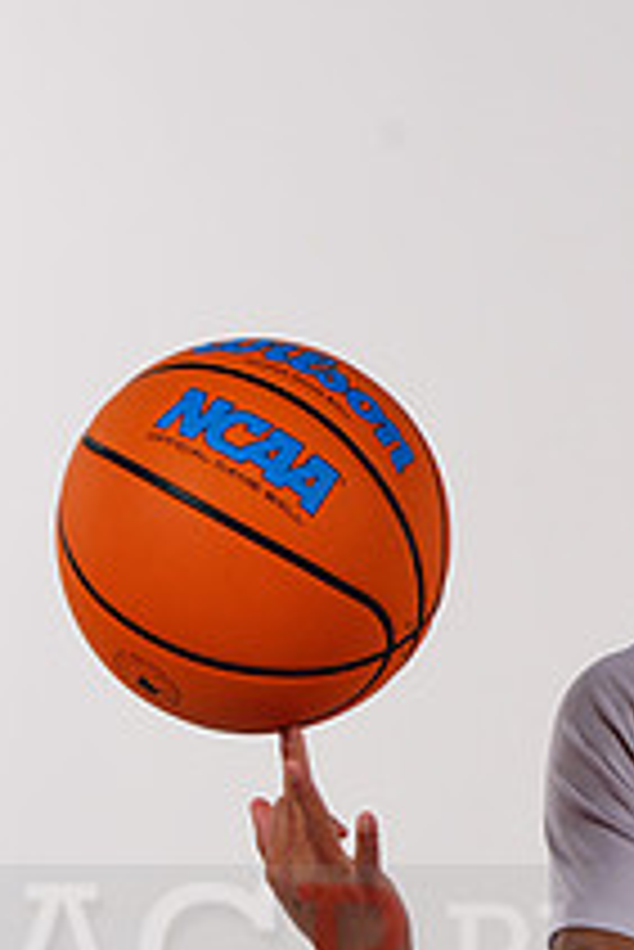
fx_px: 12342
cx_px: 771
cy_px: 927
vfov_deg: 4.4
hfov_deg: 2.9
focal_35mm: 468
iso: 200
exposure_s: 1/500
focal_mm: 170
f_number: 10
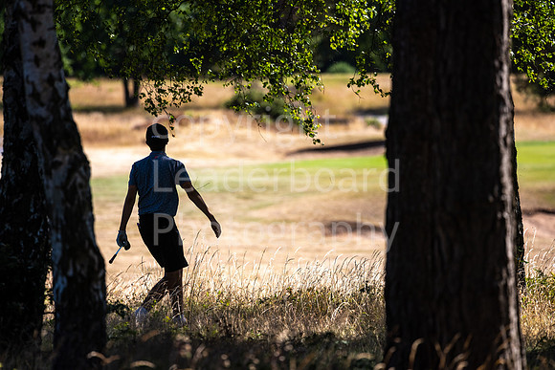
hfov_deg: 6.9
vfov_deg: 4.6
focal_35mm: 300
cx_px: 278
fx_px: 4626
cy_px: 185
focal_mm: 300
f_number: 5
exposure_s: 1/3200
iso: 250
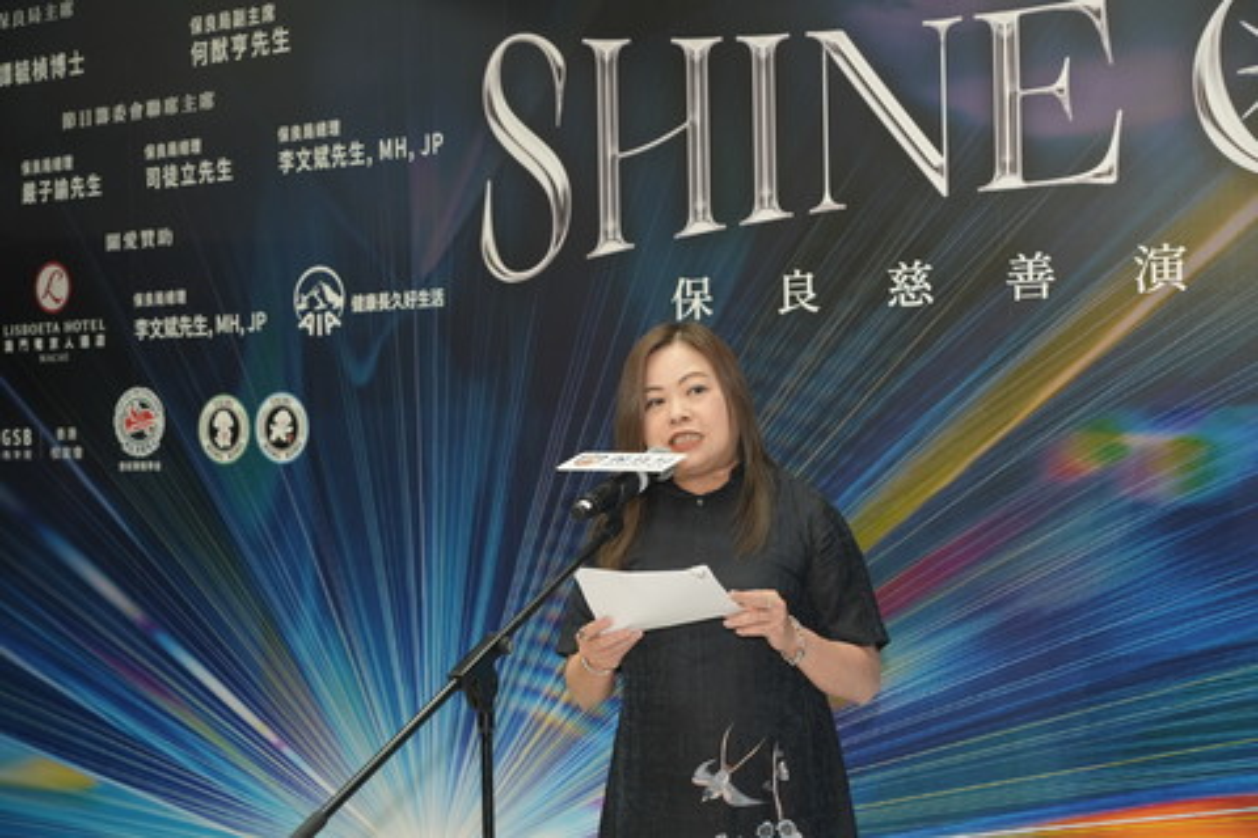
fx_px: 2271
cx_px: 629
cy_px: 419
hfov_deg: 31.0
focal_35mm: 65
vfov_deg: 20.9
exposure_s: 1/200
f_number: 5.6
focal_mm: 65
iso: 2000
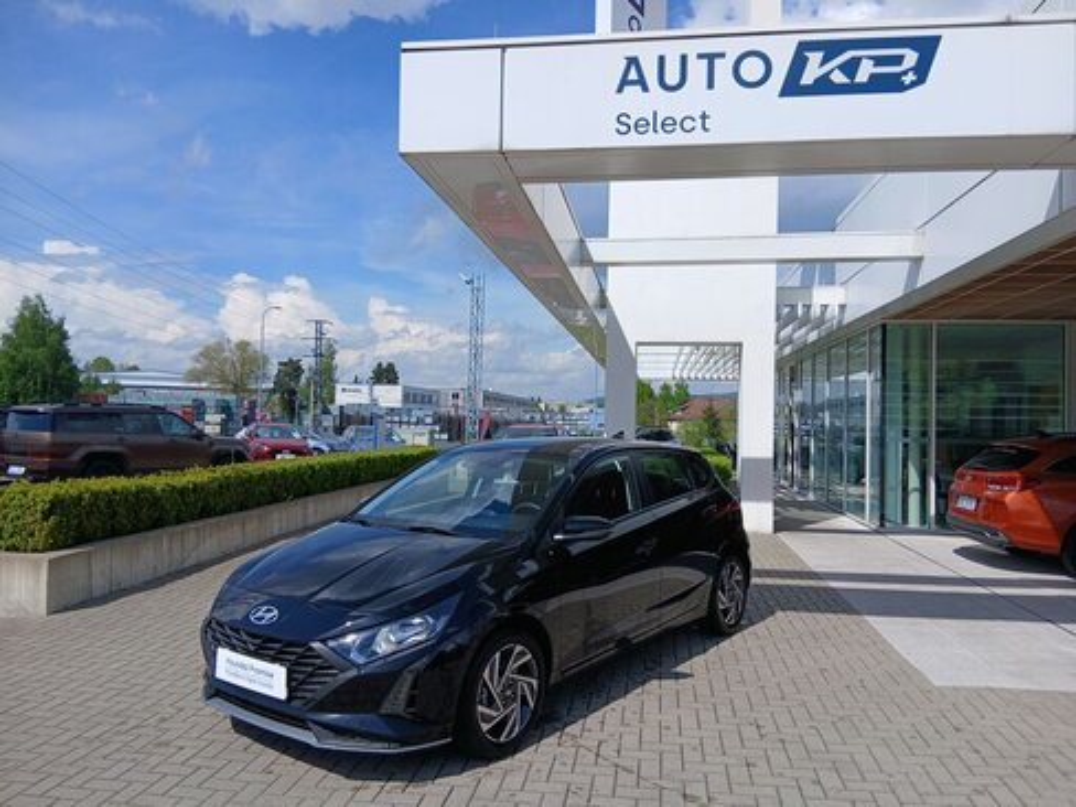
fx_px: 808
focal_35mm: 26
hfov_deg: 67.3
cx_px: 538
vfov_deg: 53.1
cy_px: 404
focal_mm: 3.98
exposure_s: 1/910
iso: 20
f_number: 1.8
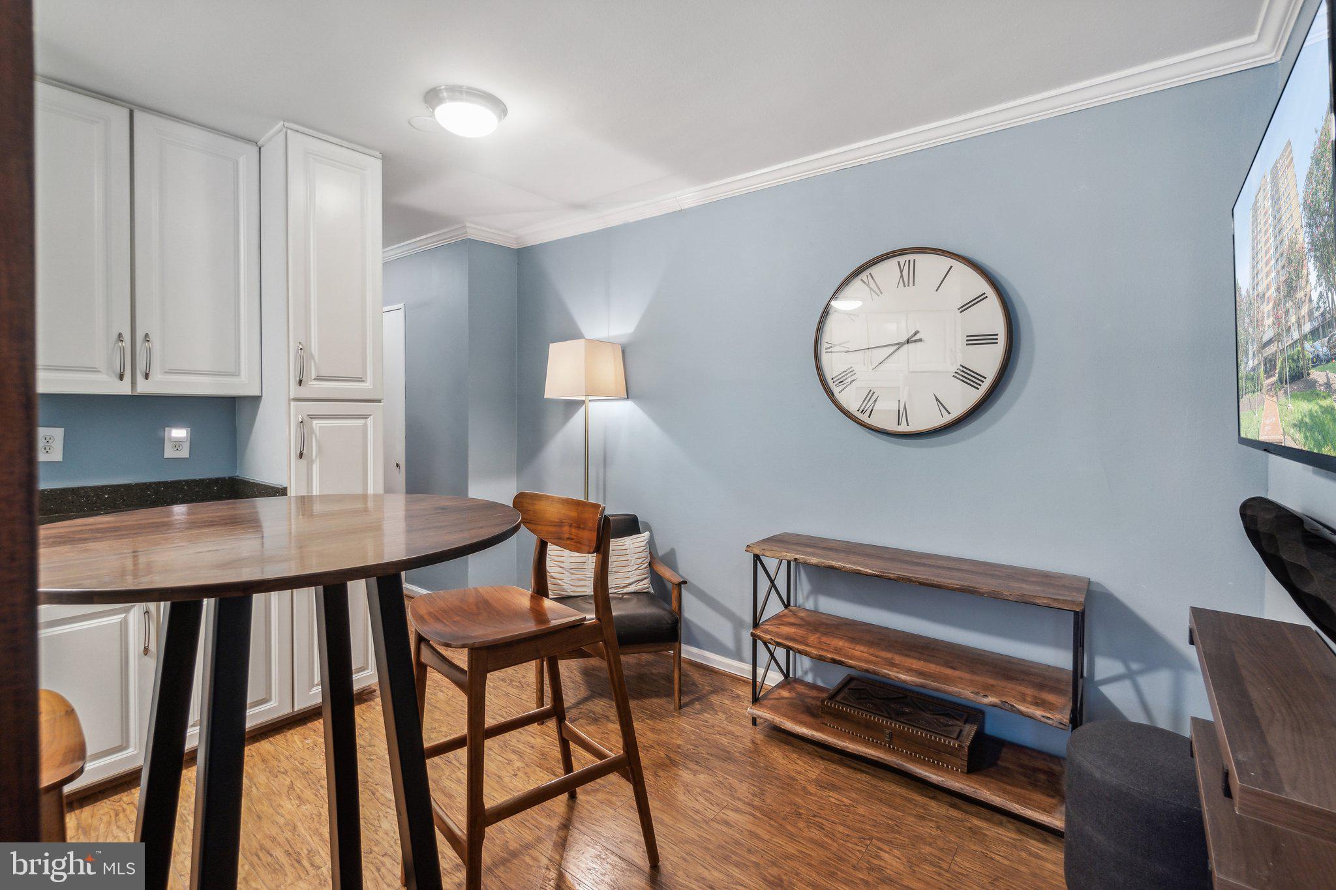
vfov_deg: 77.3
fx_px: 557
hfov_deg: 100.4
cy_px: 445
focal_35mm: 15
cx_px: 668
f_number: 7.1
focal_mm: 10
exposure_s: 1/3.33
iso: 200
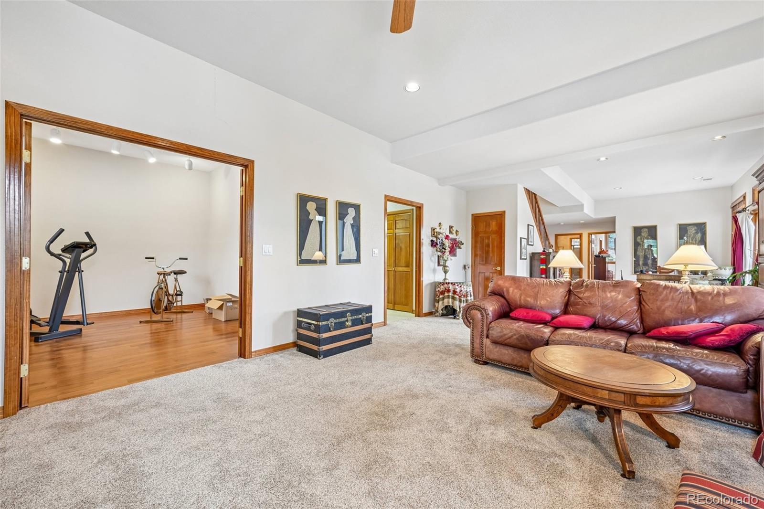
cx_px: 382
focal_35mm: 14
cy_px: 254
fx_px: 297
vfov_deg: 81.2
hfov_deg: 104.3
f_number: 10
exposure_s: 1/5
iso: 400
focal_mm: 14
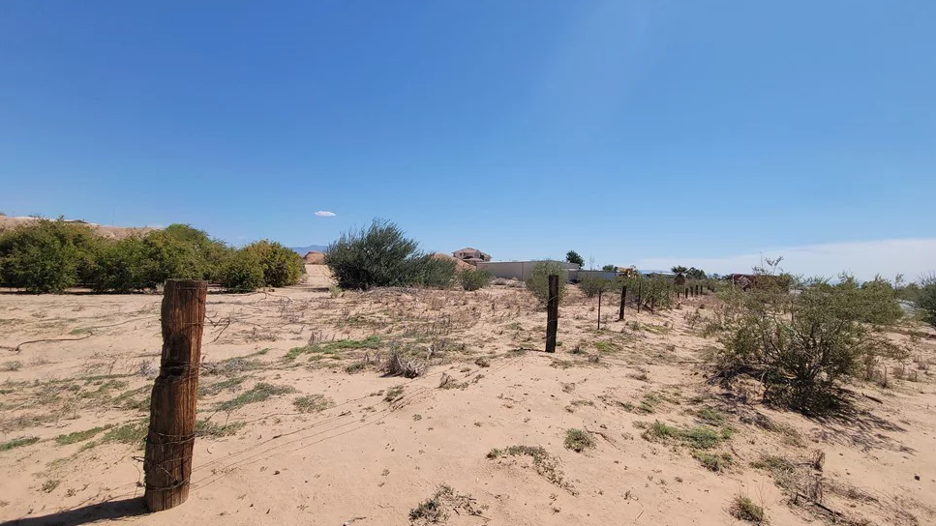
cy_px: 250
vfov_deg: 70.5
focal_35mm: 15
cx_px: 481
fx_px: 372
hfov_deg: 103.0
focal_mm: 2.2
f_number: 2.2
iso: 50
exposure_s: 1/2456
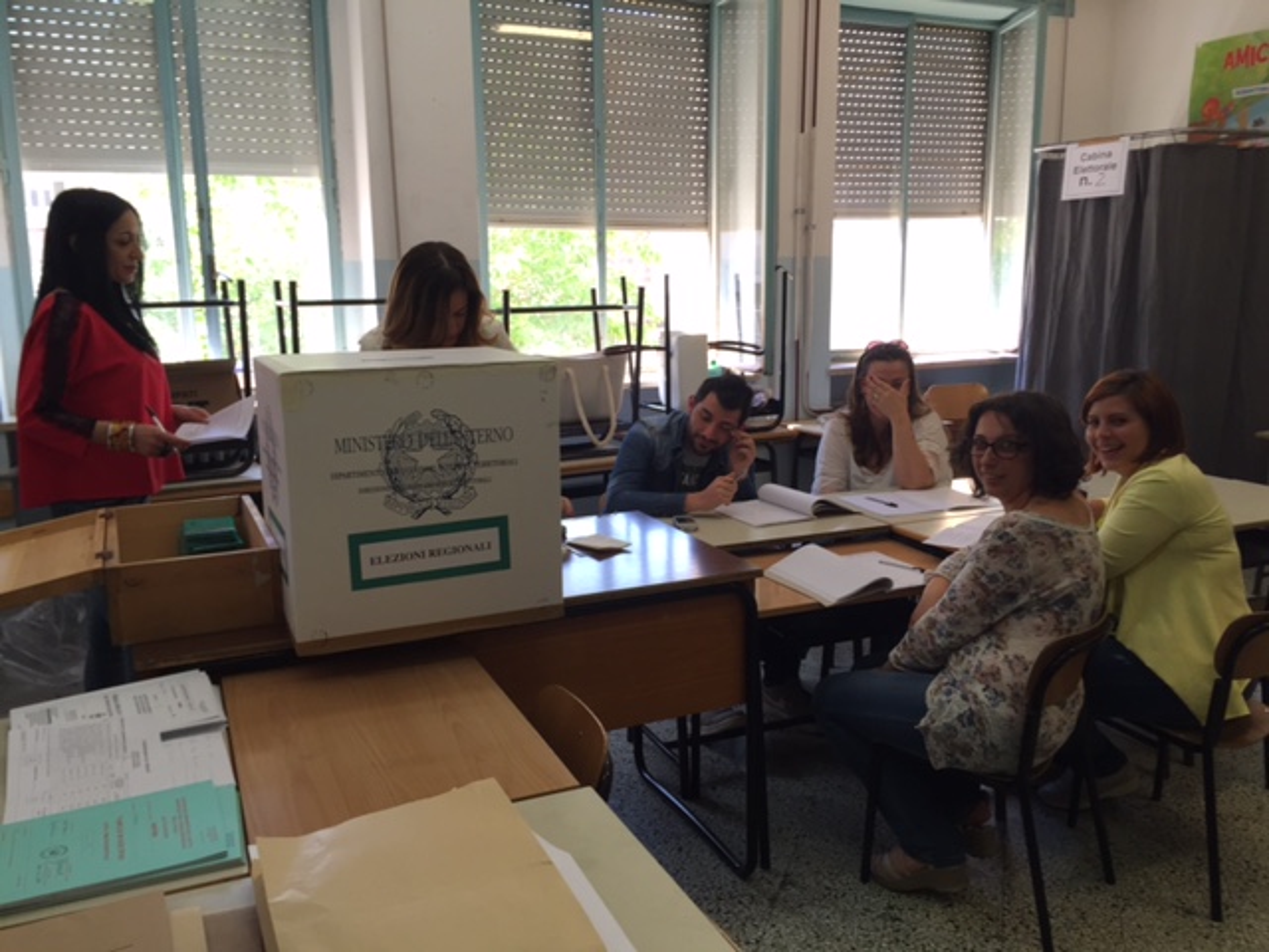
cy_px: 476
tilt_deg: -11.0
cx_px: 634
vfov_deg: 48.2
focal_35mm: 29
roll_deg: -0.7
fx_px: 1063
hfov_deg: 61.7
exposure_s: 1/100
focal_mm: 4.15
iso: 40
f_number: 2.2
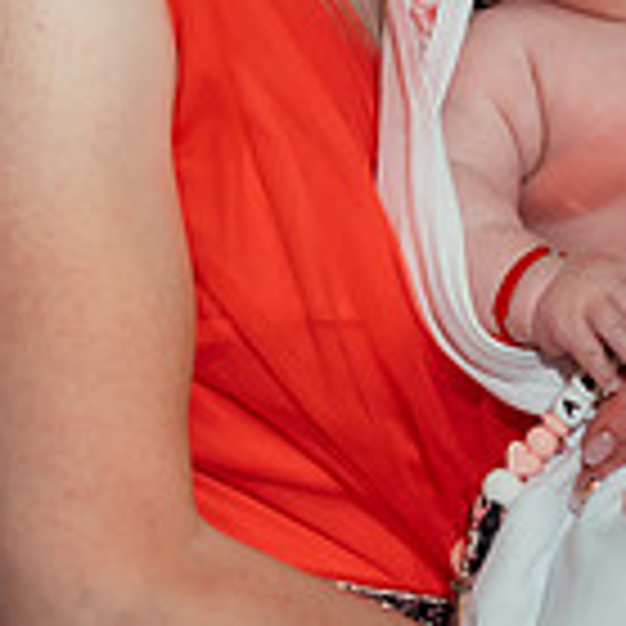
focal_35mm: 301
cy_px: -41
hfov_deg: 5.8
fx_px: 6158
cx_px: 928
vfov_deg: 5.8
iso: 1600
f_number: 2
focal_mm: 85
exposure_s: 1/250
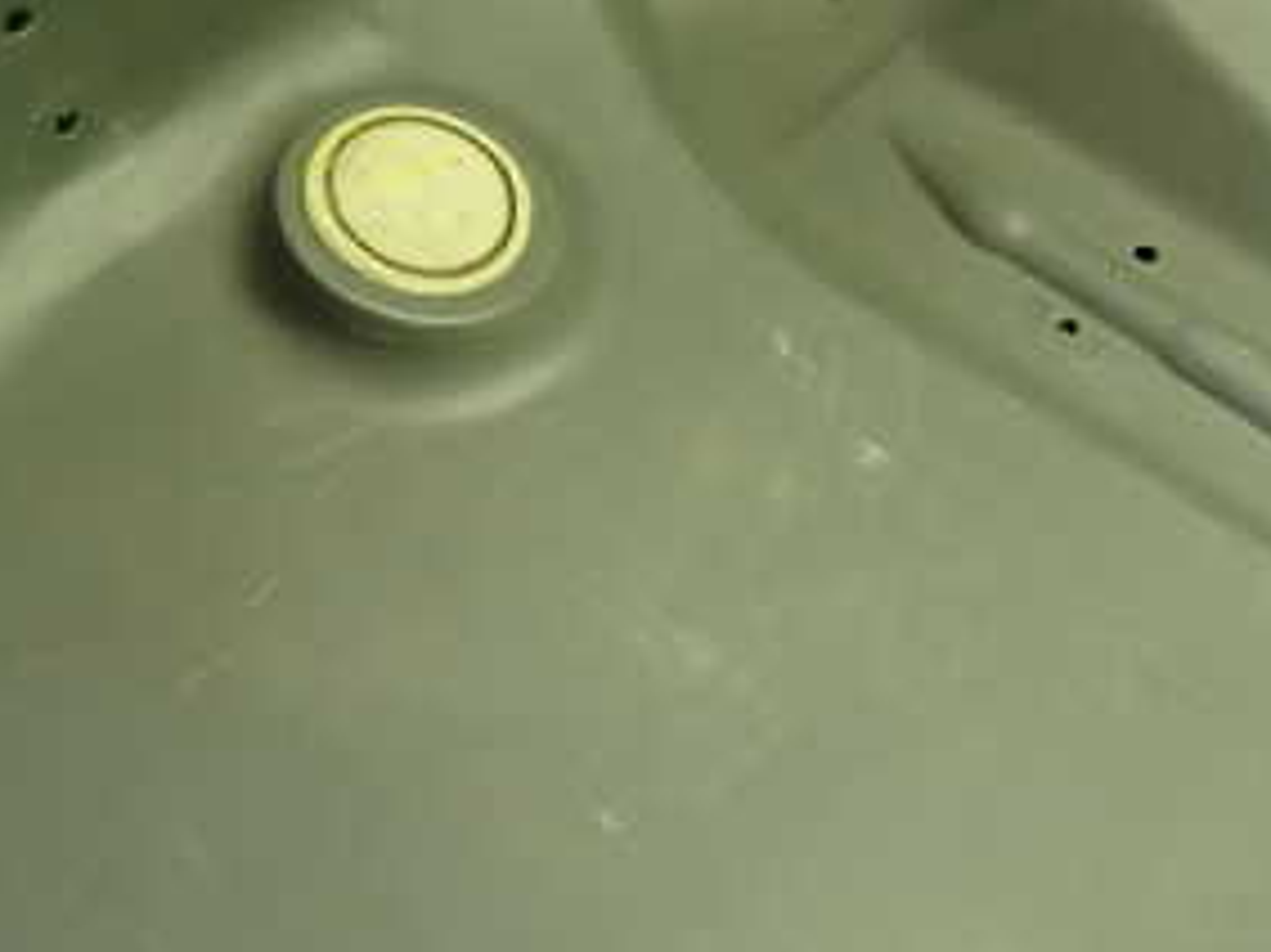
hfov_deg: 36.1
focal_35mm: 53
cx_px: 728
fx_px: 1945
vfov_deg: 27.1
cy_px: 216
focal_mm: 4.5
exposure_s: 1/40
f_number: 2
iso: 200
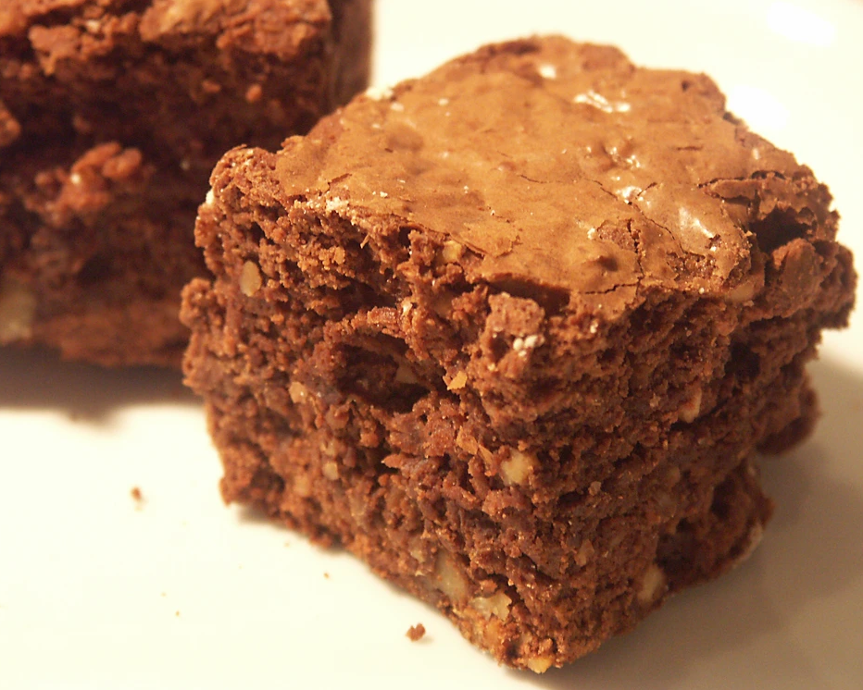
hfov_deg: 10.8
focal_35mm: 179
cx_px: 442
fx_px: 4573
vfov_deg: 8.6
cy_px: 346
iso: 200
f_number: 3.5
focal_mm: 43.22
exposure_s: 1/15
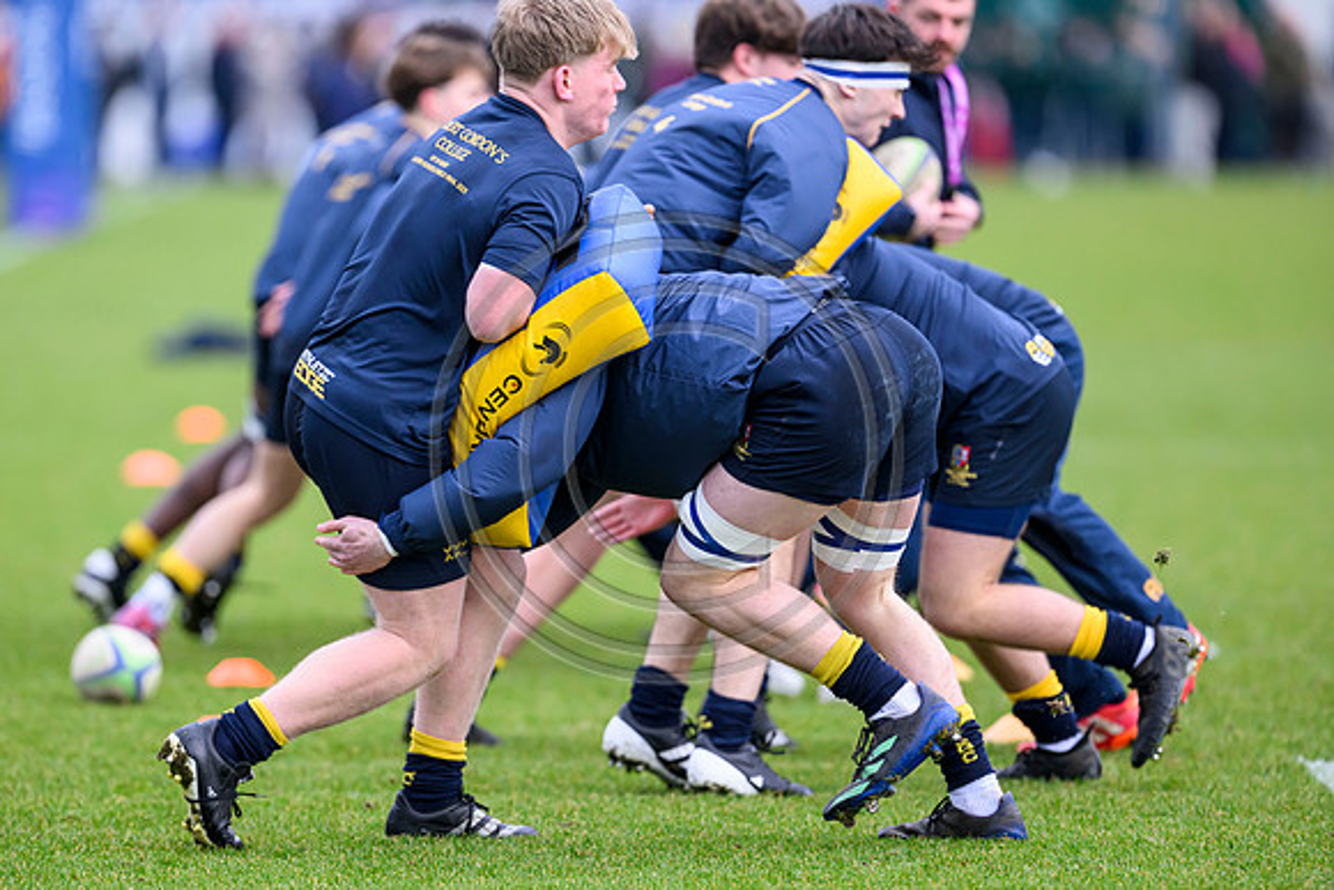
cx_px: 667
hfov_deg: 5.2
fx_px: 14825
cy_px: 445
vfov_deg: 3.4
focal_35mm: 400
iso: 2000
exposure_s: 1/1600
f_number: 3.5
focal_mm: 400
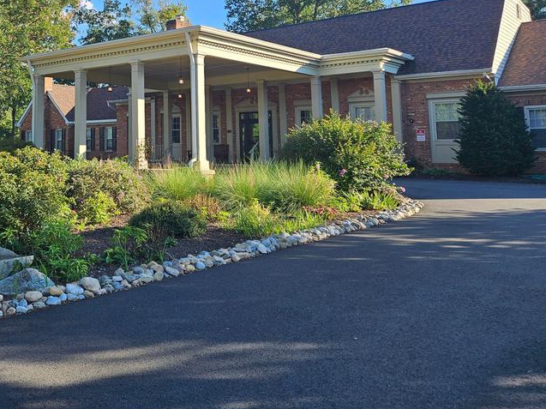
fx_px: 583
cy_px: 86
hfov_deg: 48.0
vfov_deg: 37.3
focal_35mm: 37
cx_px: 128
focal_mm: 5.4
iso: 25
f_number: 1.8
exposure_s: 1/619
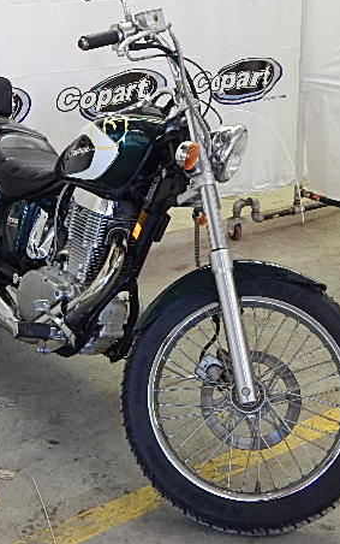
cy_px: 266
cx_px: 108
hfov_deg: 22.7
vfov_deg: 35.7
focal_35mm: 57
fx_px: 844
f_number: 3.4
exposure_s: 1/30
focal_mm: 6.8
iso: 400
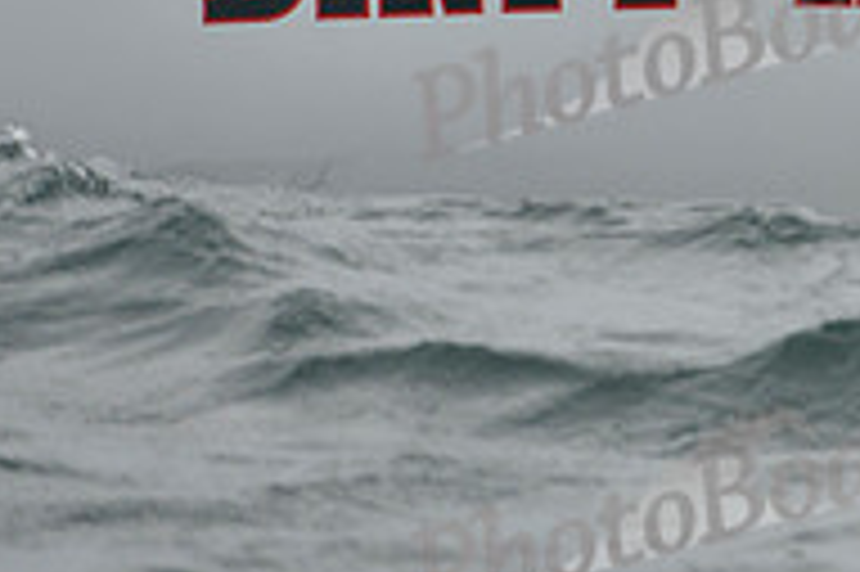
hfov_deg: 2.3
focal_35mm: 911
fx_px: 21744
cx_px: 1283
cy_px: -254
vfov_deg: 1.5
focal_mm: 300
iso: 400
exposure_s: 1/800
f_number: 6.3
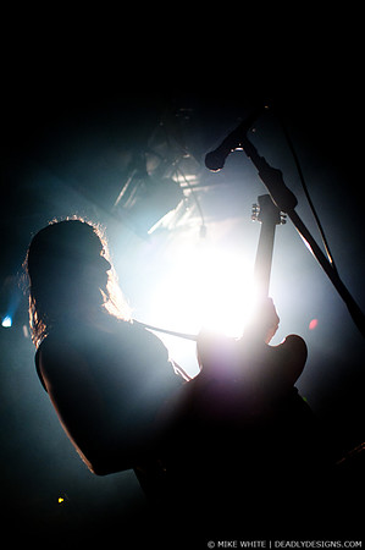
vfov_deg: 43.6
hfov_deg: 29.8
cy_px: 275
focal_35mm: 45
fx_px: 686
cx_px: 182
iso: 1000
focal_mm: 30
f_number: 1.8
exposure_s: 1/200
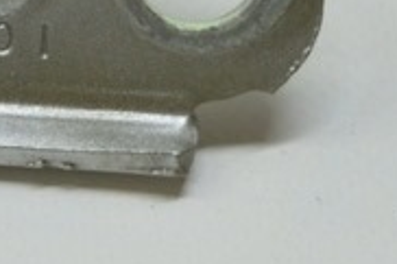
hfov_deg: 6.6
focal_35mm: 303
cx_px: -358
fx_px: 3338
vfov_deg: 4.5
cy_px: 197
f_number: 4.8
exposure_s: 1/60
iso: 400
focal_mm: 36
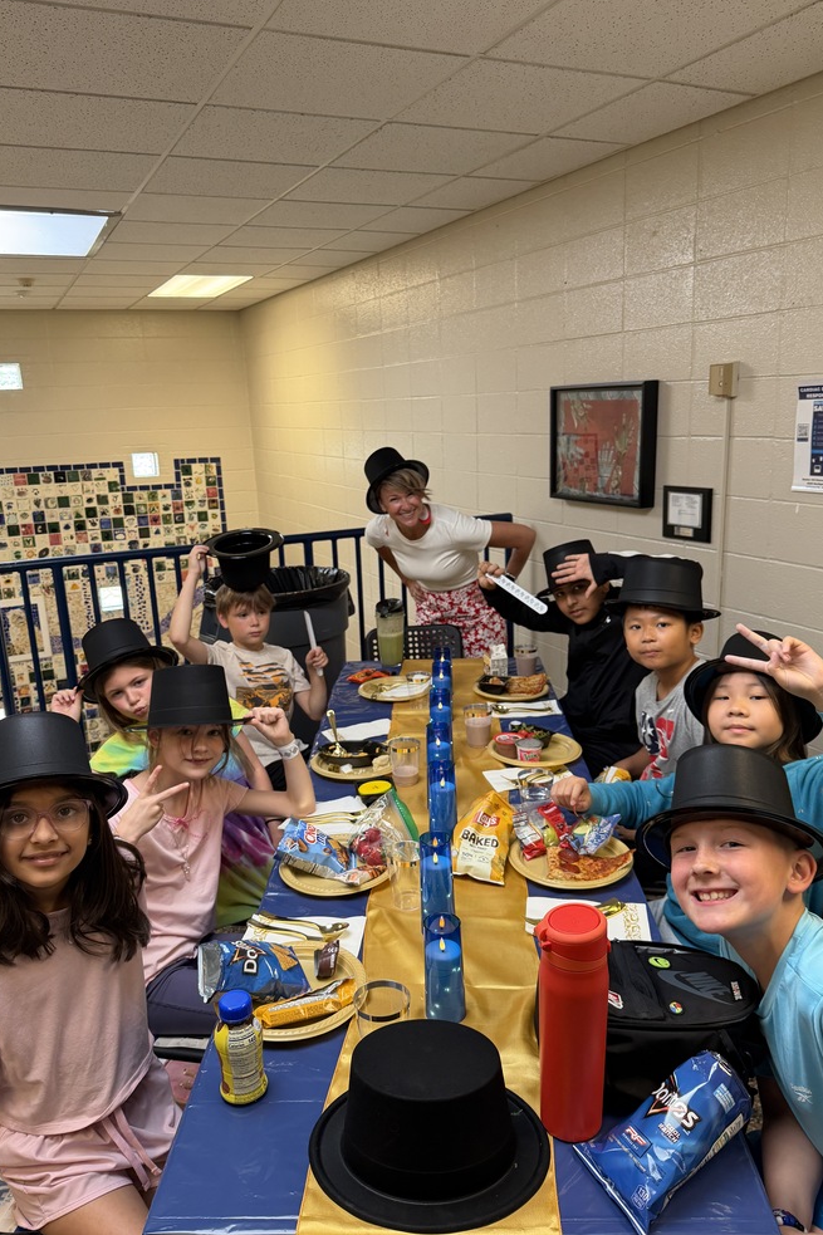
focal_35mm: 26
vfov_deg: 69.4
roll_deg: +1.9
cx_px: 410
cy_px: 632
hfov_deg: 49.5
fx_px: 892
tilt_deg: -13.8
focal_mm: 6.76
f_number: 1.78
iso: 200
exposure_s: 1/121
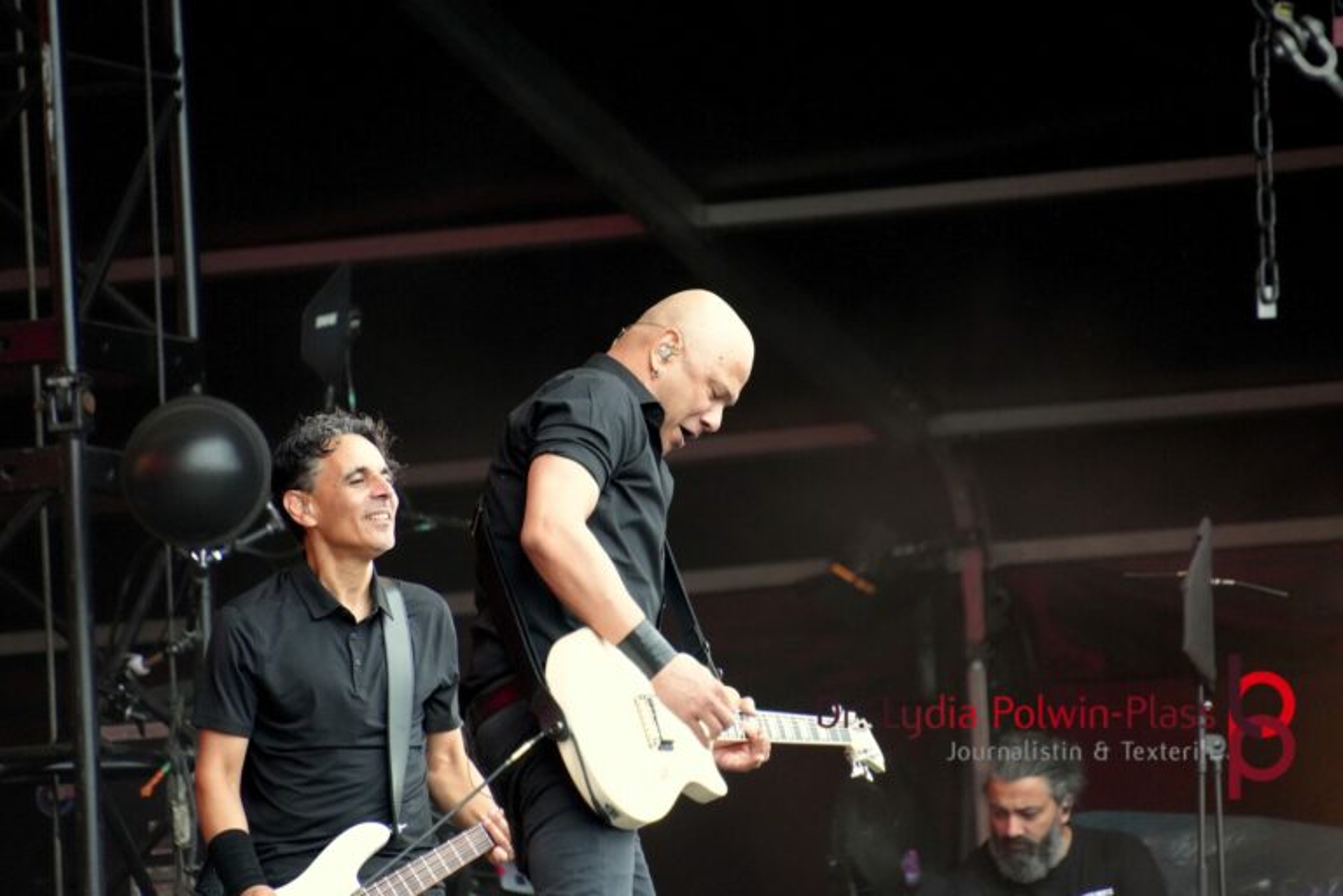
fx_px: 16786
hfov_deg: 4.6
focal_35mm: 450
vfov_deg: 3.1
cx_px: 672
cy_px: 448
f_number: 6.3
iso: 3200
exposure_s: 1/500
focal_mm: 300
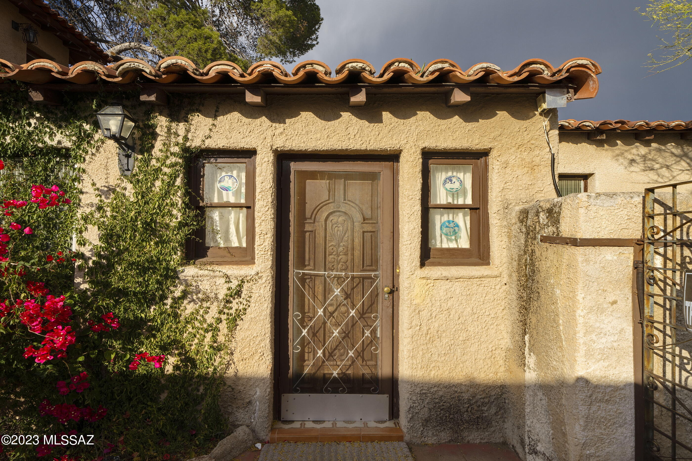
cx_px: 346
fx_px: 365
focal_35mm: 19
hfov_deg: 86.9
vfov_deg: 64.5
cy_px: 230
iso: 100
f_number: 11
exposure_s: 1/160
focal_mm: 19
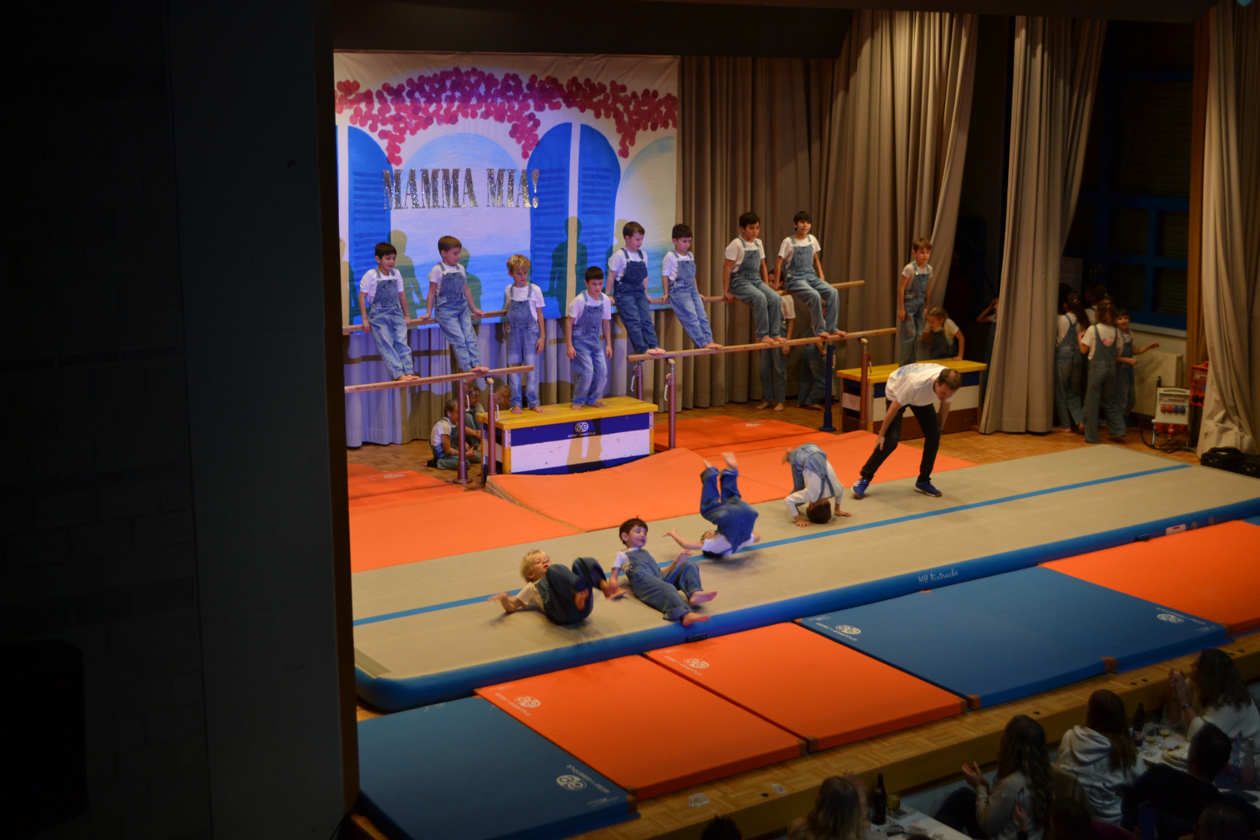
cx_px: 630
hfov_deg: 43.6
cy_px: 420
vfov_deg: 29.9
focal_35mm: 45
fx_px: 1575
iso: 400
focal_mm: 30
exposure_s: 1/100
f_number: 4.8
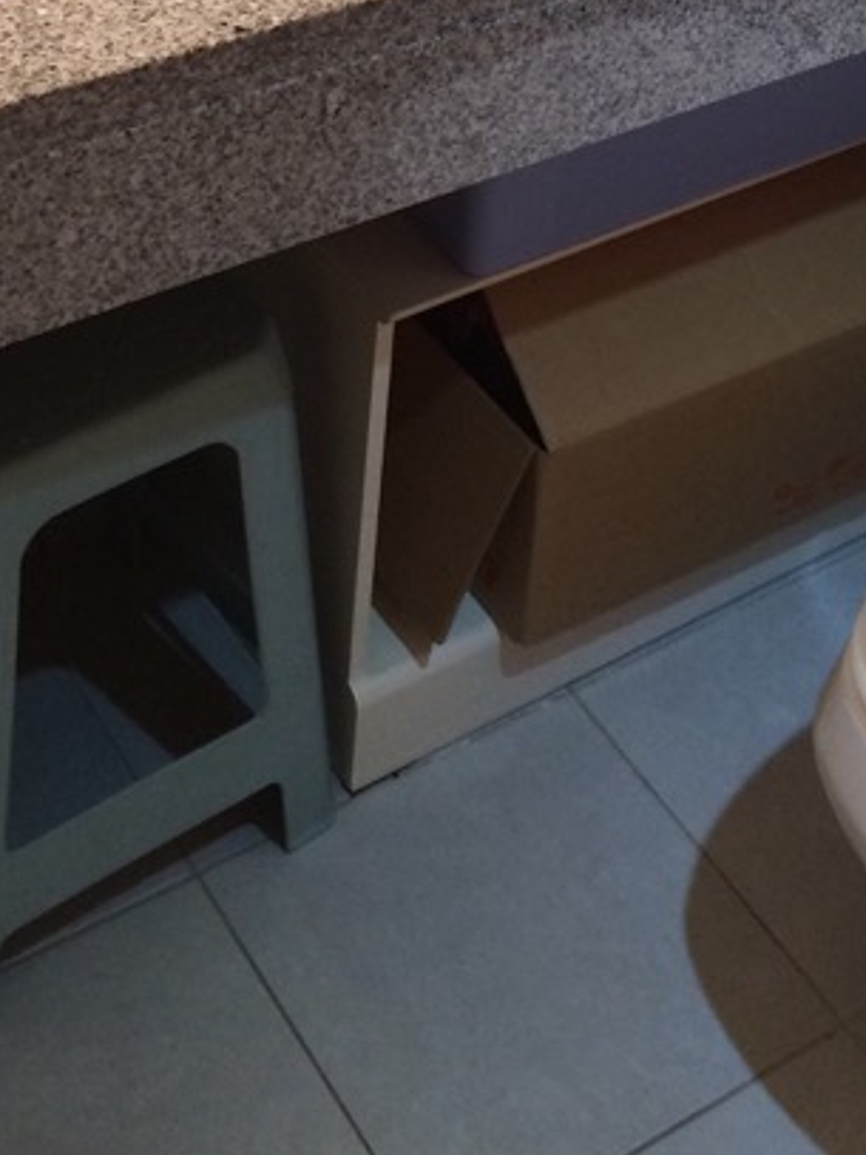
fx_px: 2436
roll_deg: -4.1
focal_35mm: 73
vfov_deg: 24.1
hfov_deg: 20.1
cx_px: 565
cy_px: -250
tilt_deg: -27.0
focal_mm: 4.15
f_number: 2.2
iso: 125
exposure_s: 1/33
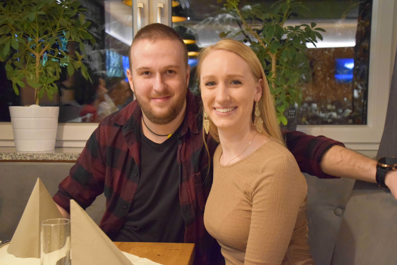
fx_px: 579
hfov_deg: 37.9
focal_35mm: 52
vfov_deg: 25.8
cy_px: 132
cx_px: 198
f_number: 4.5
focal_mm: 35
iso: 6400
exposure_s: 1/60
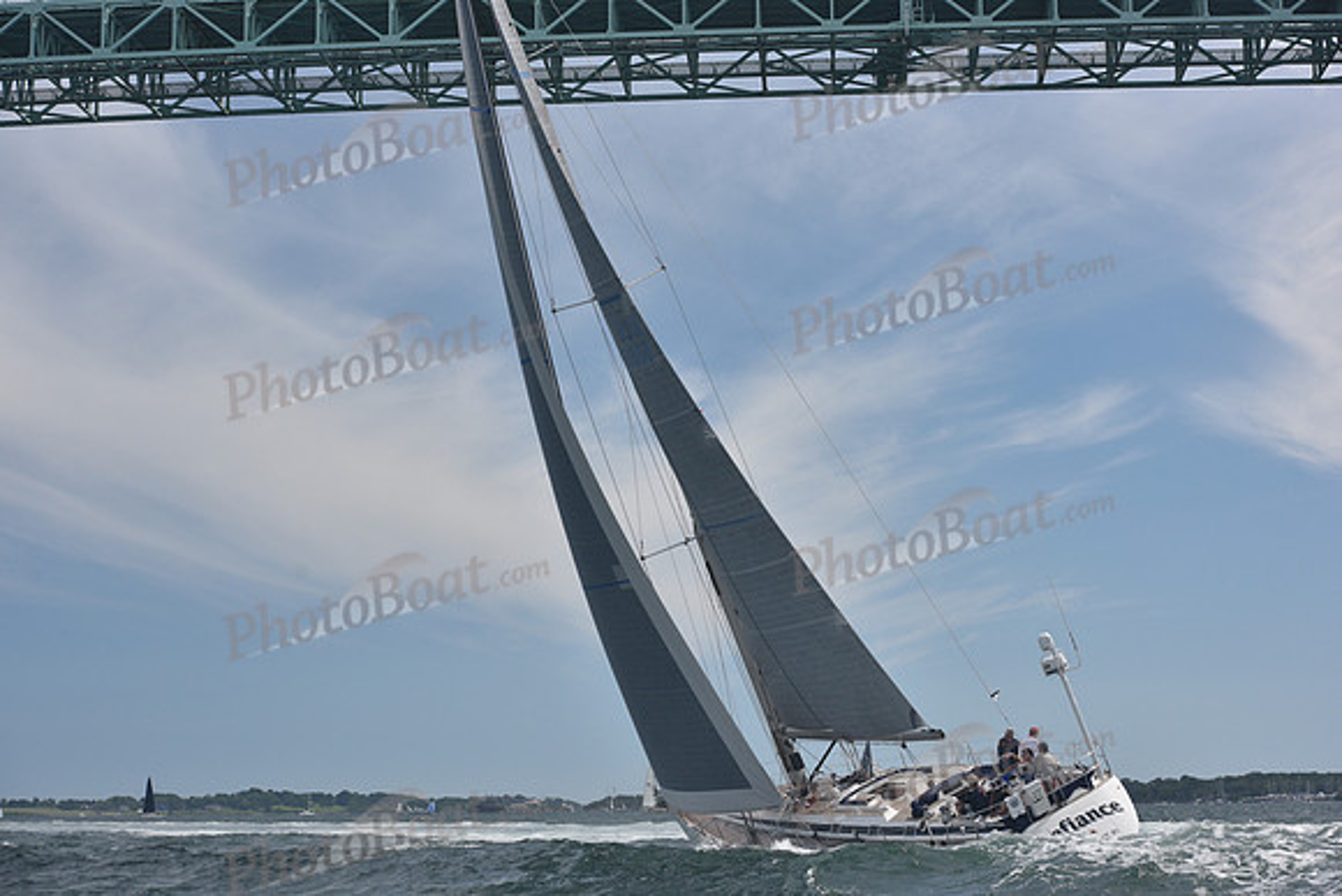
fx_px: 2610
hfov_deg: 28.8
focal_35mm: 70
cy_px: 448
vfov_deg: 19.5
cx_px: 671
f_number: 7.1
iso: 320
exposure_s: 1/800
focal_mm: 70
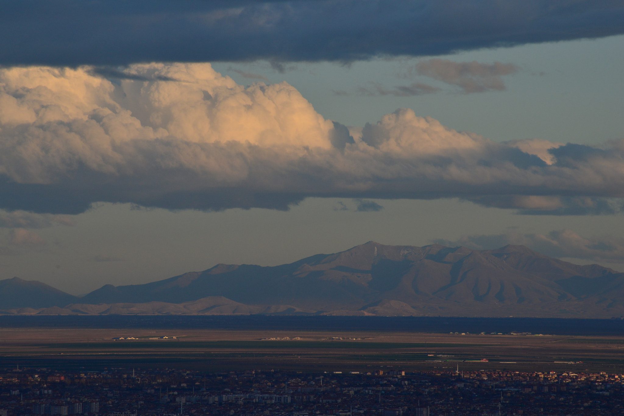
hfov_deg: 6.9
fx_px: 5202
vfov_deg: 4.6
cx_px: 312
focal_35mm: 300
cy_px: 208
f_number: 14
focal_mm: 300
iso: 400
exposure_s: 1/640
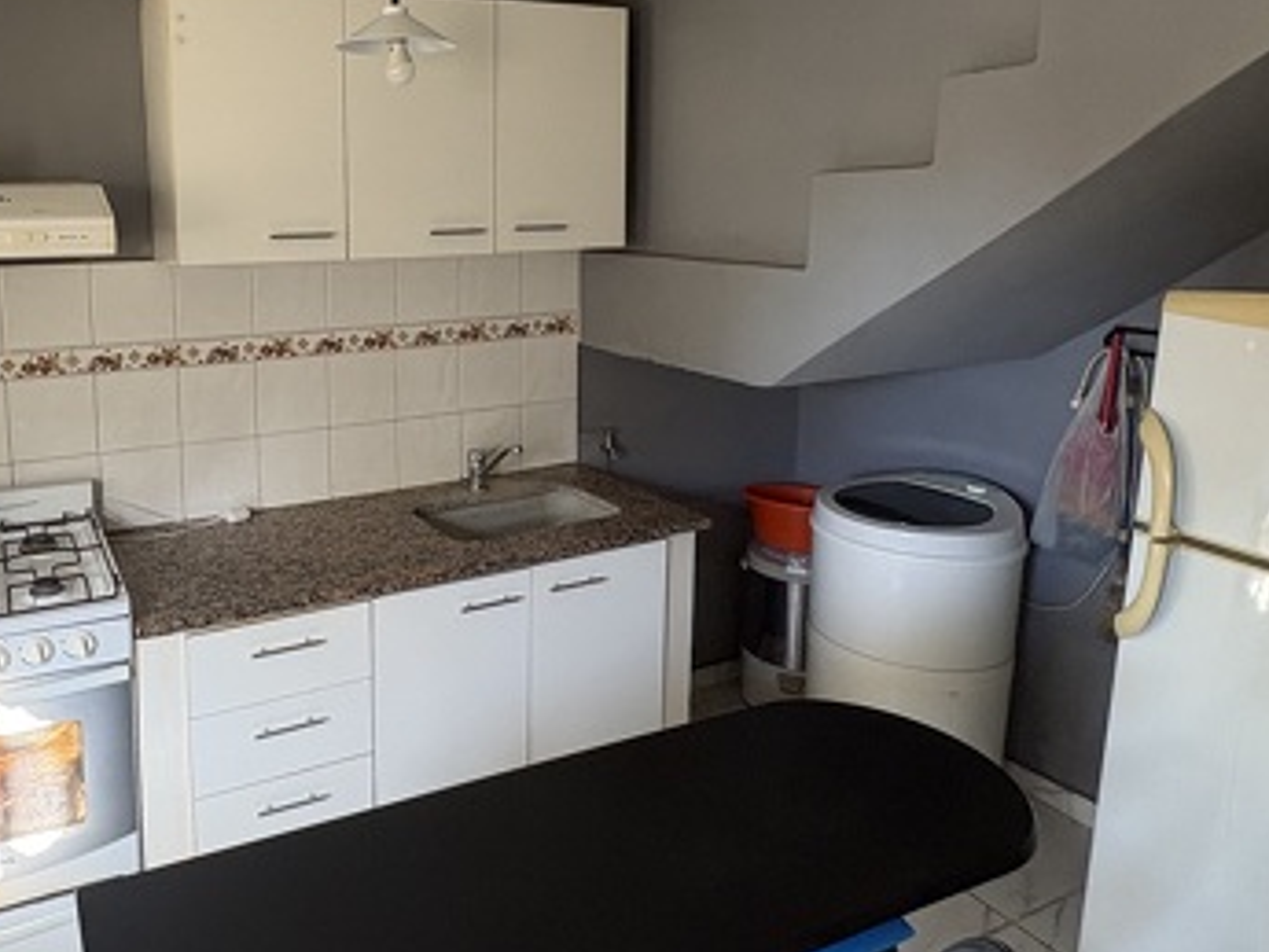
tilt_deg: -7.9
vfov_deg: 50.8
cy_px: 346
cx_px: 405
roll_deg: +1.4
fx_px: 990
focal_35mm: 27
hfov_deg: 63.3
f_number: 2.2
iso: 250
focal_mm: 2.22
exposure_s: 1/60
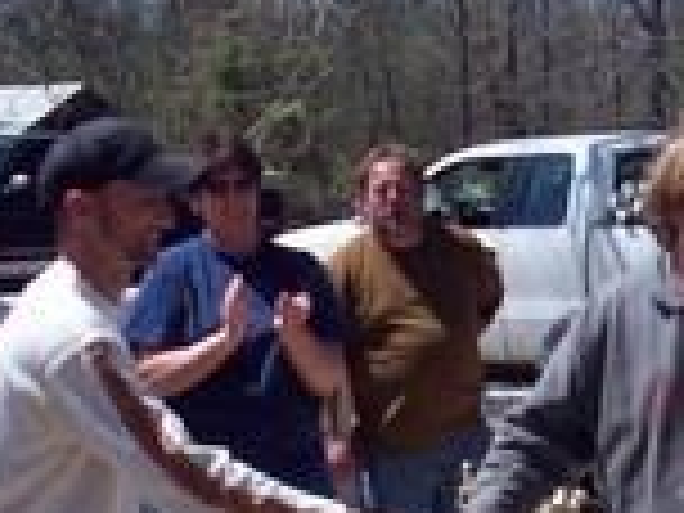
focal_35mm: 156
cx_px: 477
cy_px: 540
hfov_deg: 12.6
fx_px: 3083
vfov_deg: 9.4
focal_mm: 6.2
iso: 80
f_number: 5.6
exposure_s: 1/427
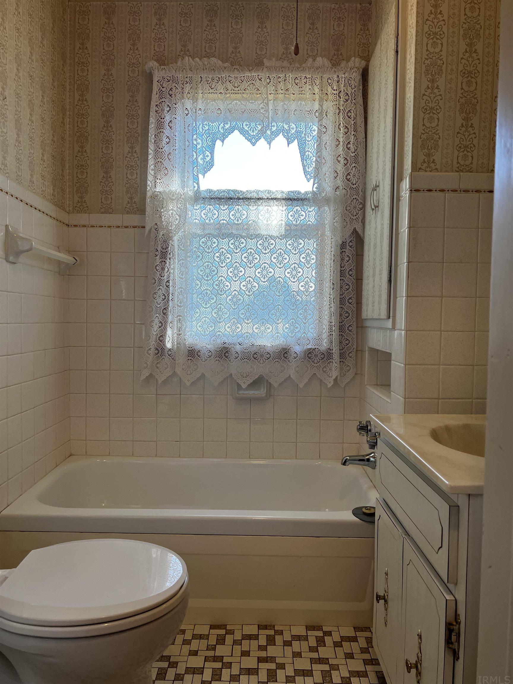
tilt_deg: -2.7
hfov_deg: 53.1
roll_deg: -0.7
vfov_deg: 67.3
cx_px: 256
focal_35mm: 26
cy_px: 342
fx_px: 514
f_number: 1.5
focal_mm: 5.7
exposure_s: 1/163
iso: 64
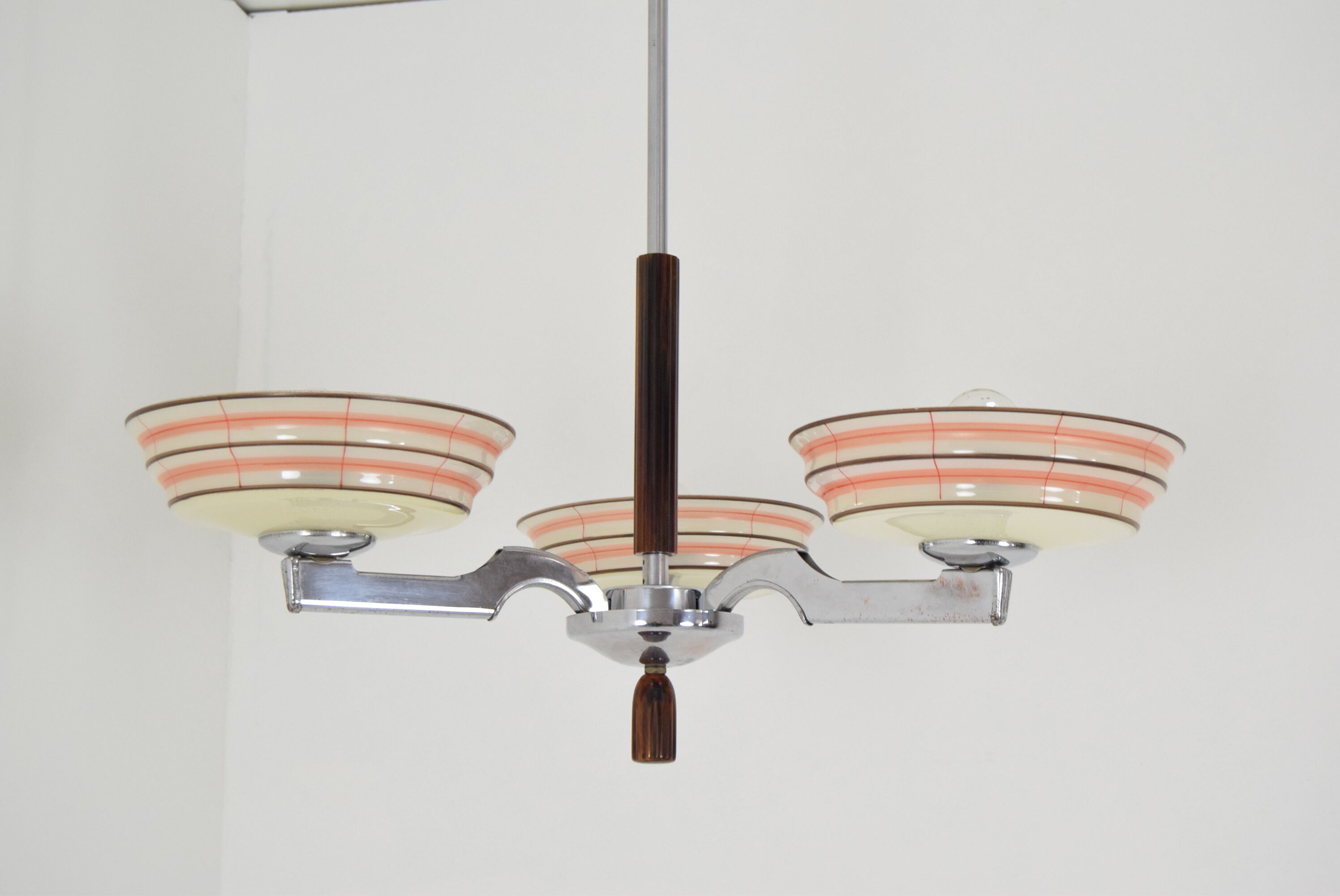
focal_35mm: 57
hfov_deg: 35.0
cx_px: 670
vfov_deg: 23.8
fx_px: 2123
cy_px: 448
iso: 1600
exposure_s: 1/160
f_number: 6.3
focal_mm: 38
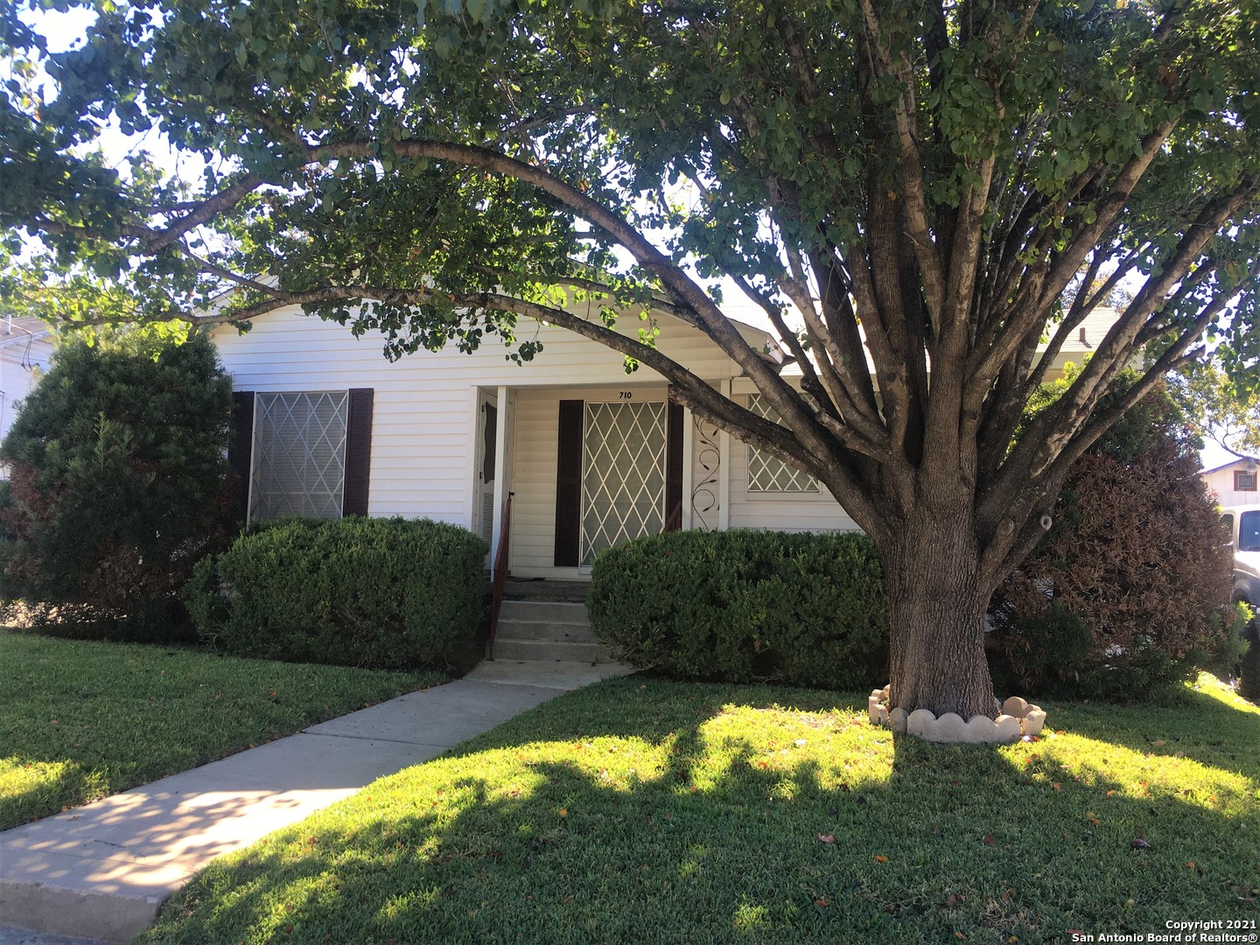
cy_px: 472
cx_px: 630
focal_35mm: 29
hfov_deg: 61.7
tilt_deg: +8.7
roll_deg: -1.9
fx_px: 1056
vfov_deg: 48.2
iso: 25
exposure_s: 1/298
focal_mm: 4.15
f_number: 2.2
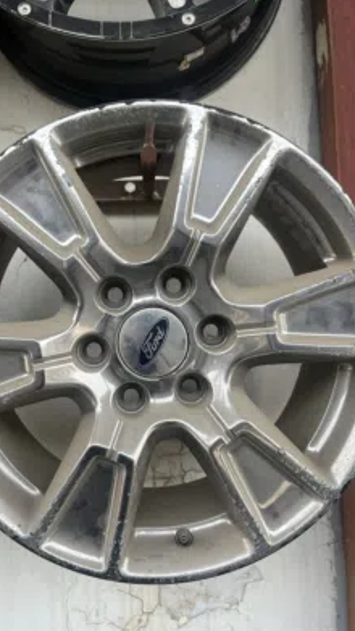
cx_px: 140
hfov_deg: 40.0
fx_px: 485
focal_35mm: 29
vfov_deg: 66.1
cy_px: 318
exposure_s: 1/840
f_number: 1.5
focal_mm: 5.7
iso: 50
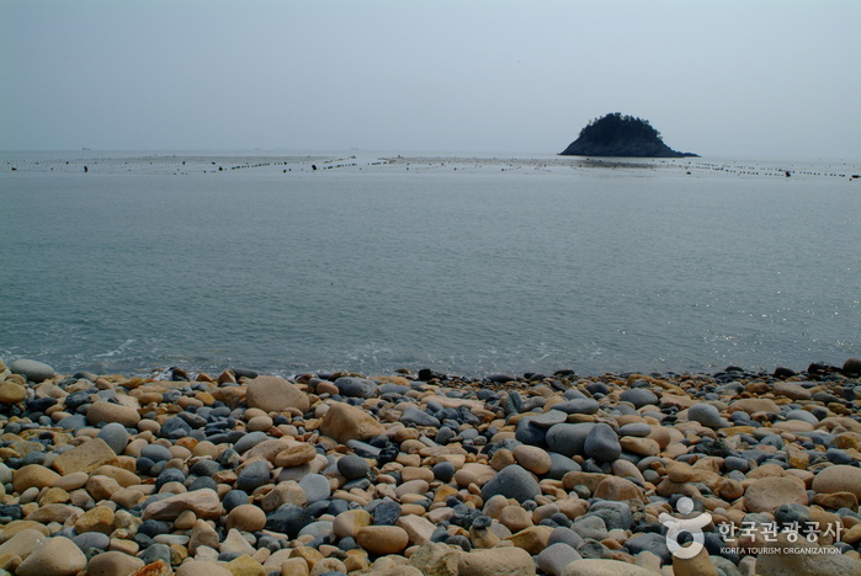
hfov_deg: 61.9
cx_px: 430
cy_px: 288
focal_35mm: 30
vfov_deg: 43.7
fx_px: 718
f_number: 19
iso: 200
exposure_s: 1/180
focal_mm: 20
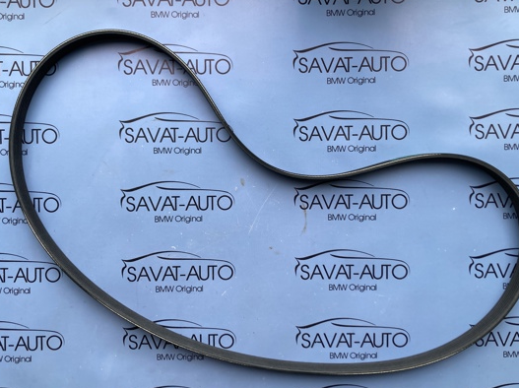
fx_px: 509
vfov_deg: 41.7
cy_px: 181
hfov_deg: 54.0
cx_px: 253
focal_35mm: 34
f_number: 1.8
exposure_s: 1/250
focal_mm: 3.99
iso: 20
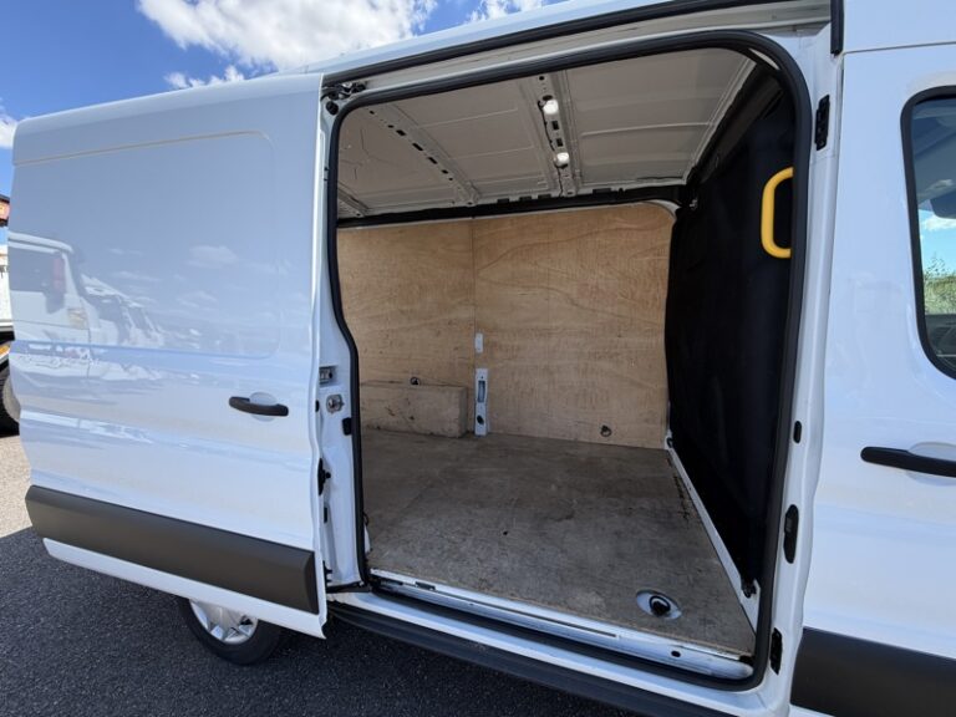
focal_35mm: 14
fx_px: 387
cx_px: 478
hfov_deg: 102.1
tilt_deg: -5.4
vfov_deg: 85.7
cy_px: 358
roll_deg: +0.3
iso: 40
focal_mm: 2.22
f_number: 2.2
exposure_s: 1/559
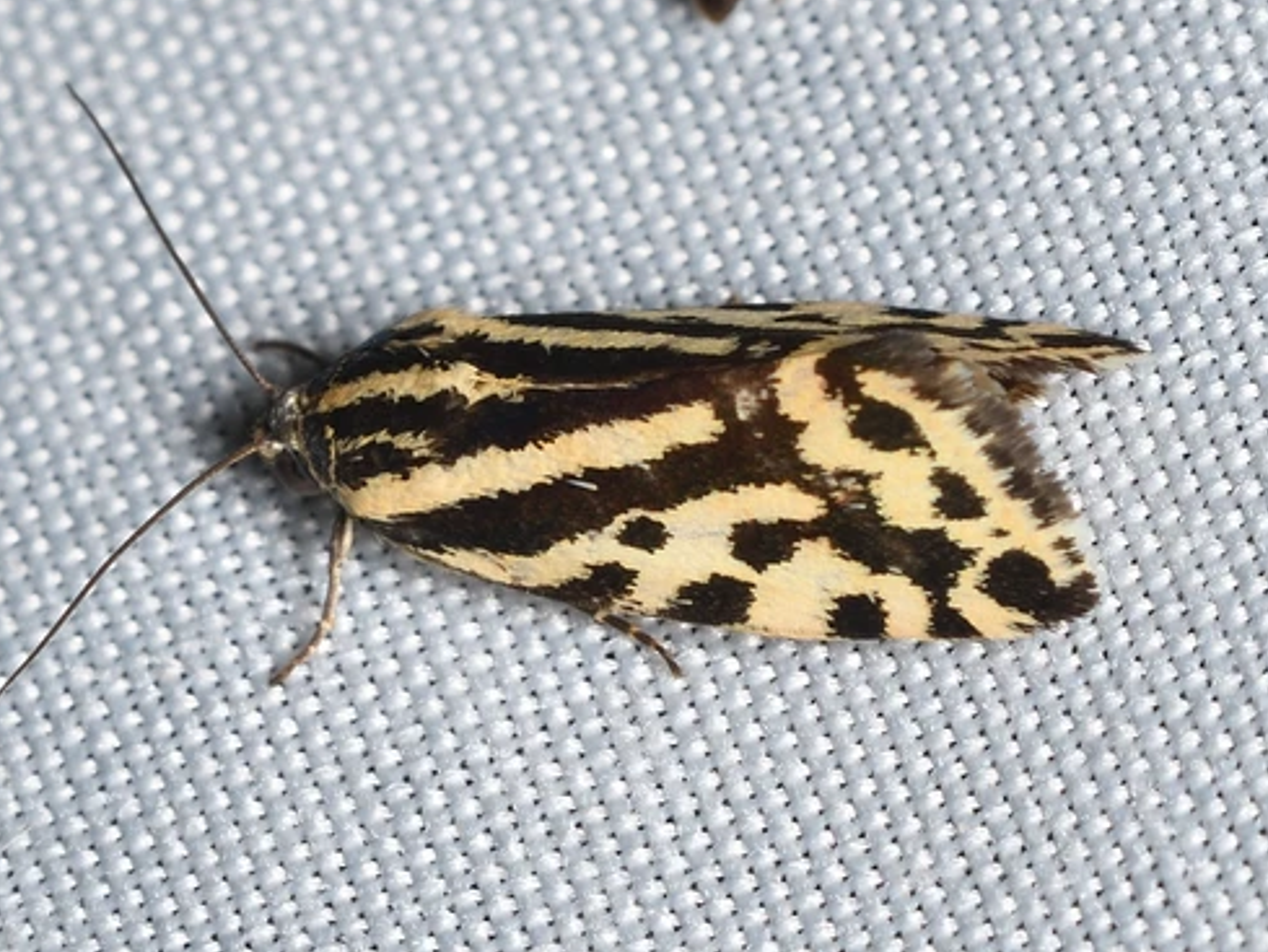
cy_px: 470
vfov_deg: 5.3
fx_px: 10369
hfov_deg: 7.0
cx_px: 568
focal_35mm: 283
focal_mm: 150
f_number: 10
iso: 100
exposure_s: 1/250
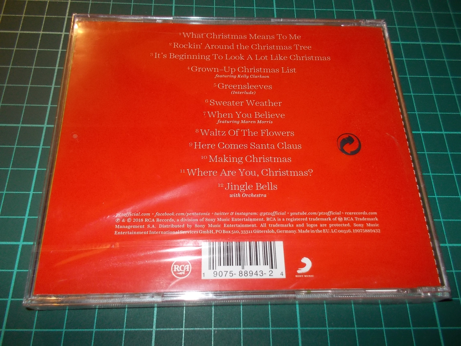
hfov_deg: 61.7
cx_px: 230
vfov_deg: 48.2
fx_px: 386
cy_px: 173
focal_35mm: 29
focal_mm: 4.1
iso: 200
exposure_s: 1/30
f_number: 3.3
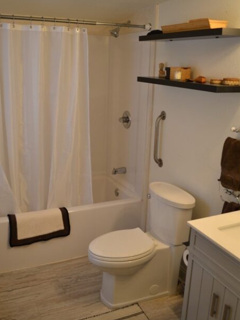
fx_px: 314
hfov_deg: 41.7
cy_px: 150
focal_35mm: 34
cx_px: 108
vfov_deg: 53.9
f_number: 3.5
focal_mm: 18
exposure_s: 1/60
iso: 450
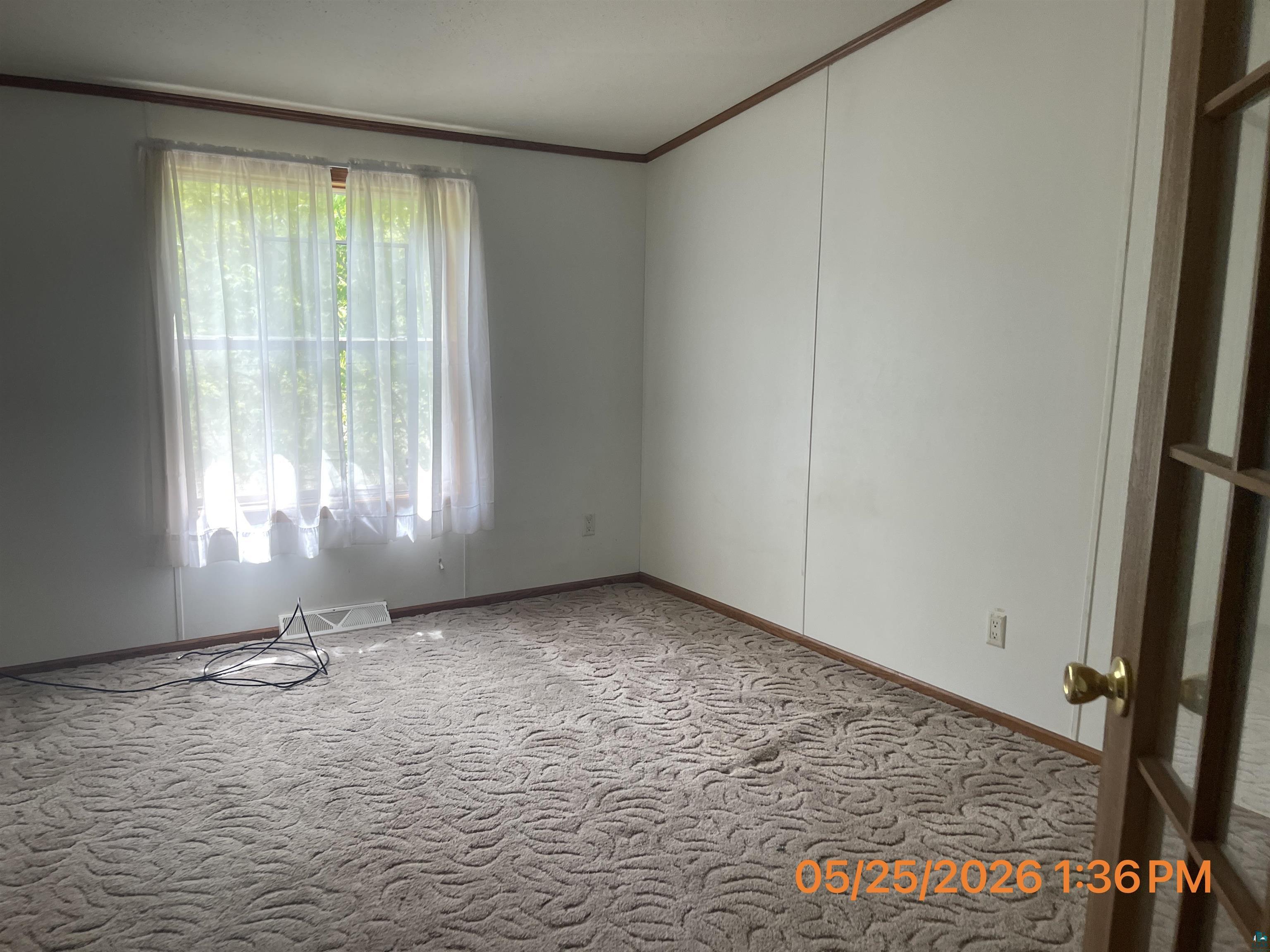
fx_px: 917
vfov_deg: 54.9
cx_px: 635
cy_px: 476
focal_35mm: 25
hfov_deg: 69.4
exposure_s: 1/121
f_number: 1.6
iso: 100
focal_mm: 5.1
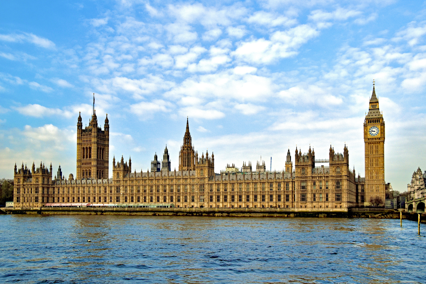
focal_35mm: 34
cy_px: 142
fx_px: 408
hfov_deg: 55.1
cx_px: 213
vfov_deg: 38.4
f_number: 8
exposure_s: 1/250
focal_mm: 23
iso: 220
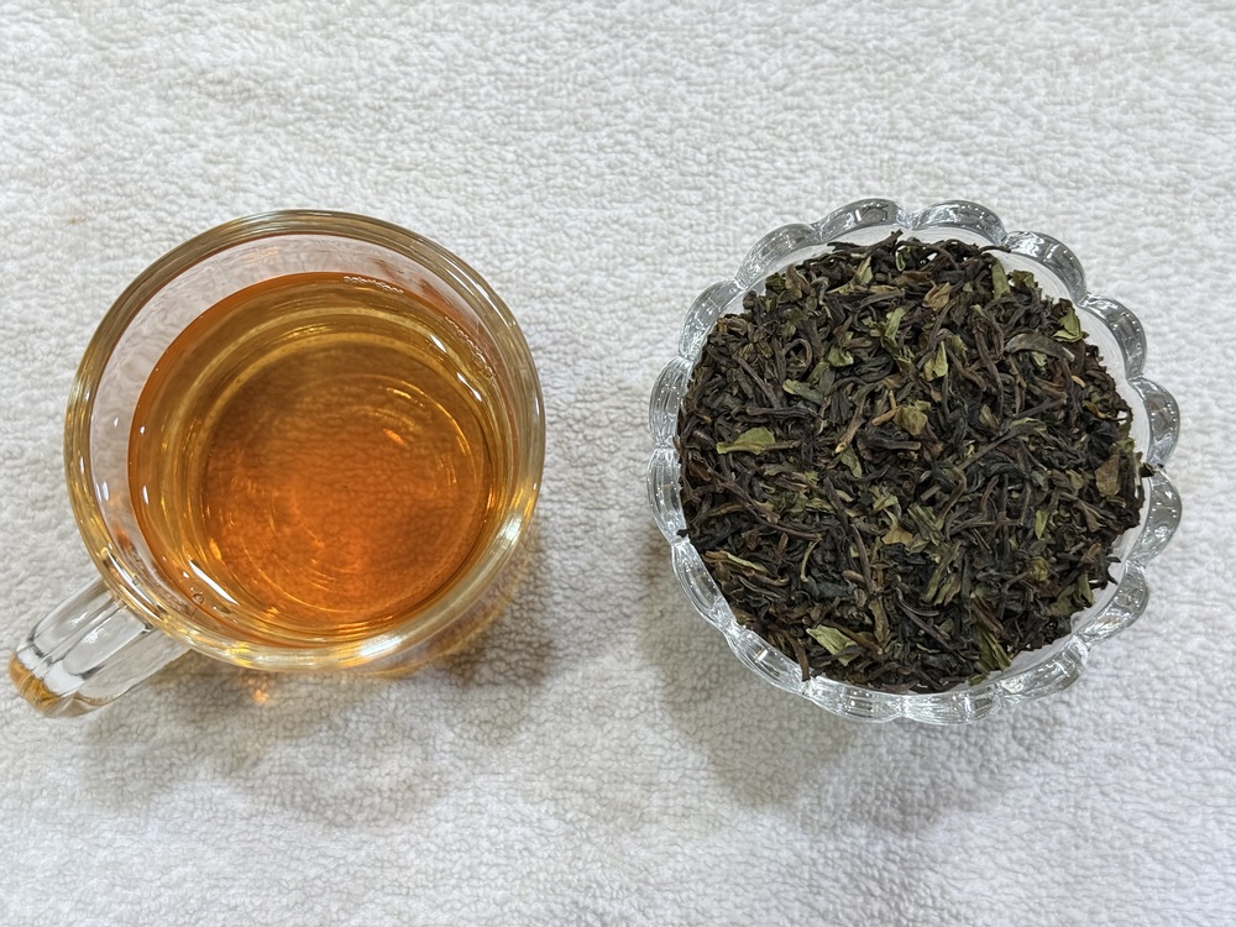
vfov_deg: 30.3
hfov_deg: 39.7
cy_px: 464
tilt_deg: -81.3
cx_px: 618
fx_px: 1714
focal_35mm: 48
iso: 500
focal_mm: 6.76
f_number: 1.78
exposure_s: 1/25
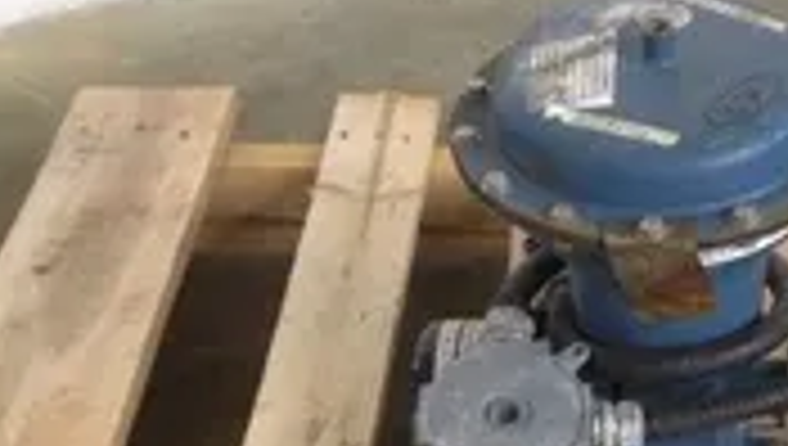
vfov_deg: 13.7
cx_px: 698
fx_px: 1820
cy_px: 482
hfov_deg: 23.8
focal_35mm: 87
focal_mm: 4.28
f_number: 2.4
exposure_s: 1/20
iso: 250
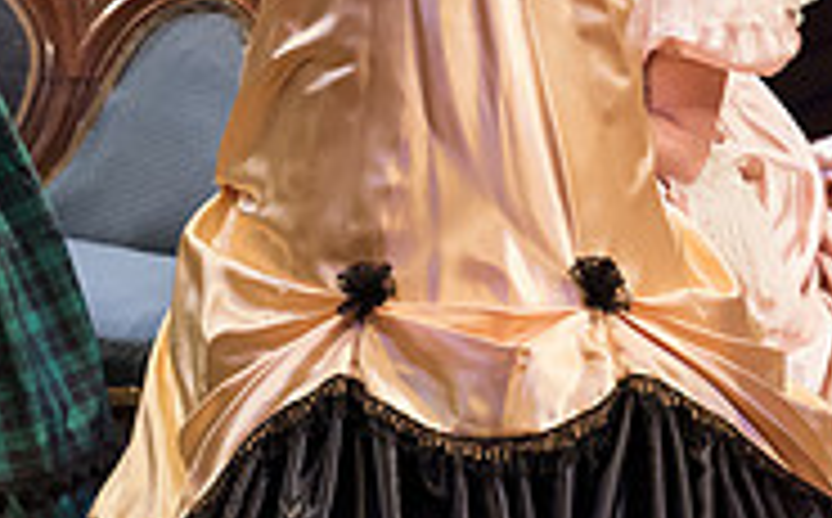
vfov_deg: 1.4
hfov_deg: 2.2
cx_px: 405
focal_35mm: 961
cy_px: -88
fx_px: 21757
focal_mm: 300
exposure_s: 1/400
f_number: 5
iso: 3200
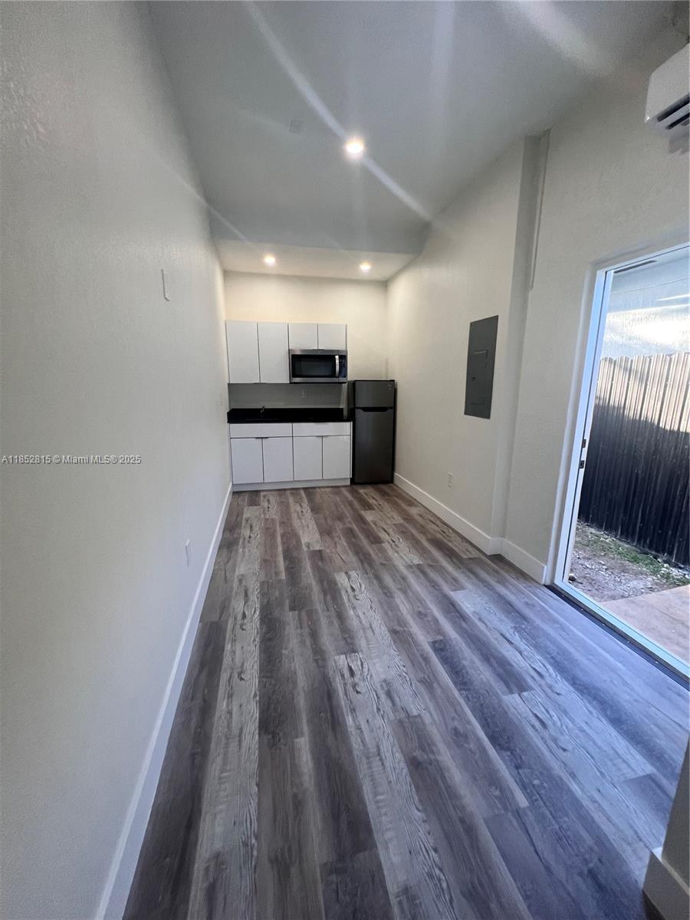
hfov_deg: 89.9
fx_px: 346
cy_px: 460
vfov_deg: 106.2
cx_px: 345
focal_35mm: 13
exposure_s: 1/120
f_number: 1.8
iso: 200
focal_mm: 1.57
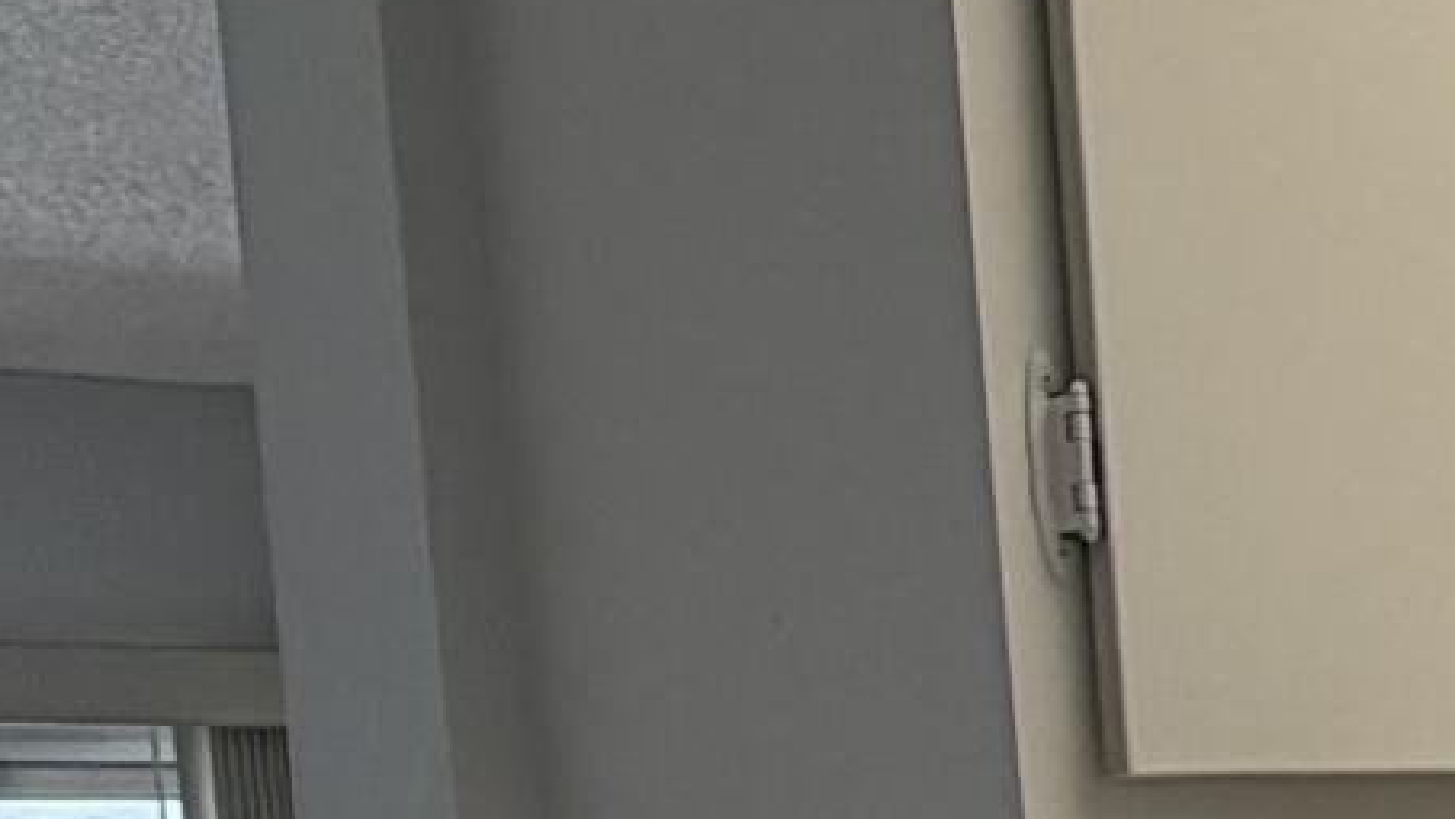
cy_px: 1461
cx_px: 1988
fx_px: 3897
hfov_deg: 19.2
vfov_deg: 11.2
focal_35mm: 101
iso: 80
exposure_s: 1/120
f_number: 2.2
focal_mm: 2.22
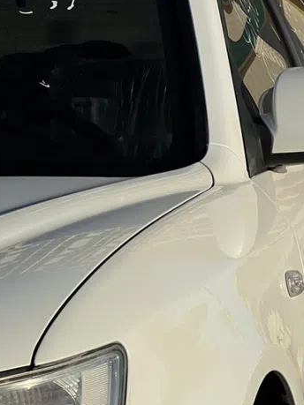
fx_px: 2683
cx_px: 107
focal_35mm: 229
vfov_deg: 8.6
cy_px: 472
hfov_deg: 6.5
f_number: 2.8
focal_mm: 9
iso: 32
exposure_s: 1/1698
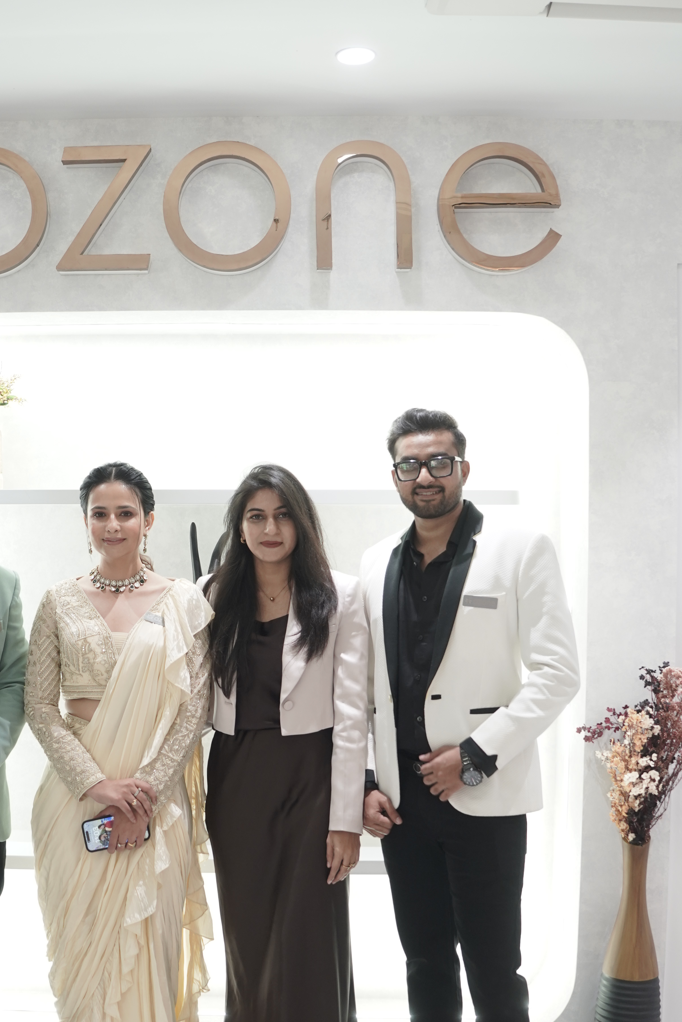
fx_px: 1221
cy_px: 627
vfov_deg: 45.1
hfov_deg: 30.9
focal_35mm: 43
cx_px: 212
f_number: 2.8
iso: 400
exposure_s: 1/100
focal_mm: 20
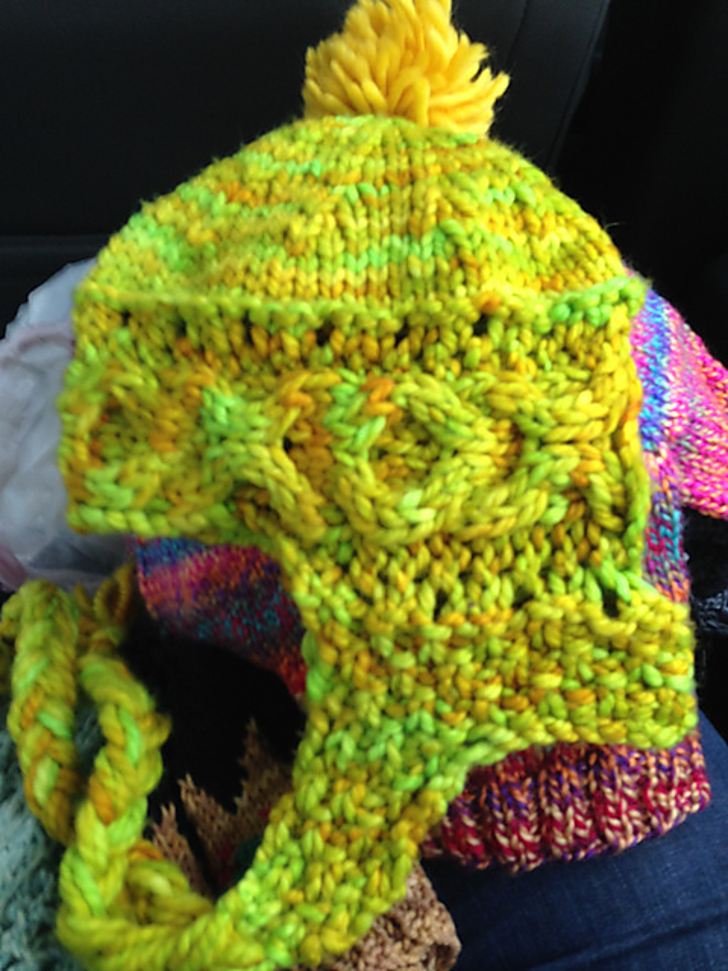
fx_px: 925
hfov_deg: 42.9
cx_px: 364
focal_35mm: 33
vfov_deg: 55.4
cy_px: 486
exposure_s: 1/20
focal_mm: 4.12
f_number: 2.4
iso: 50
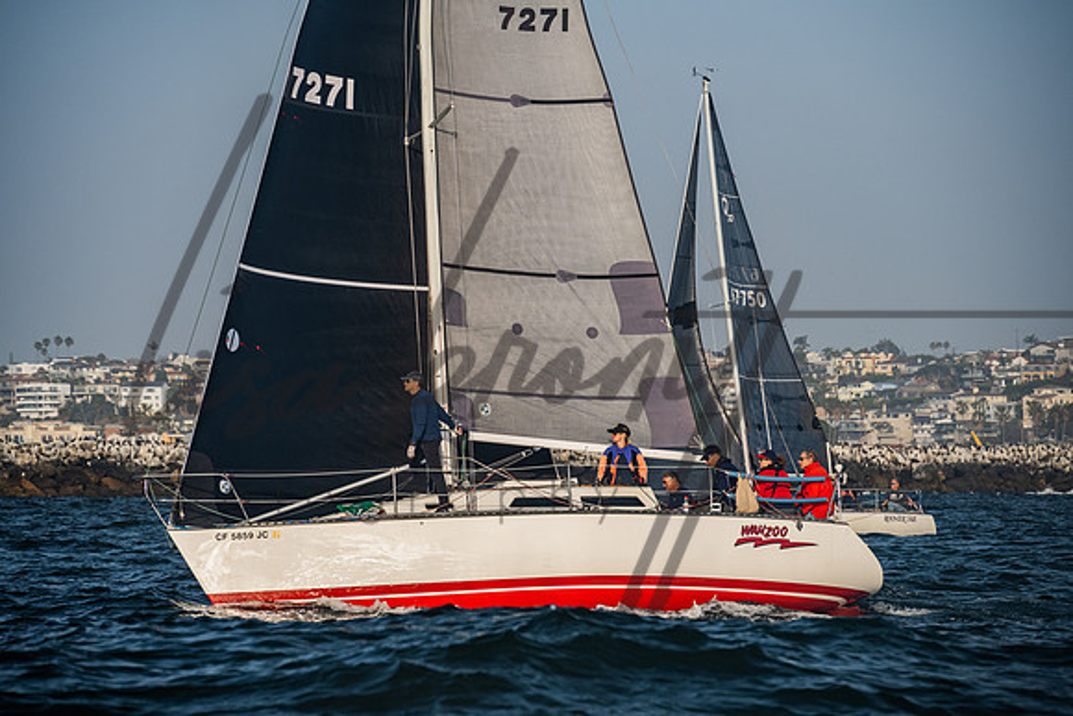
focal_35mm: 200
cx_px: 536
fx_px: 5962
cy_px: 358
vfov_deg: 6.9
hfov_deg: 10.3
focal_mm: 200
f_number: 8
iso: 400
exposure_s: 1/1000
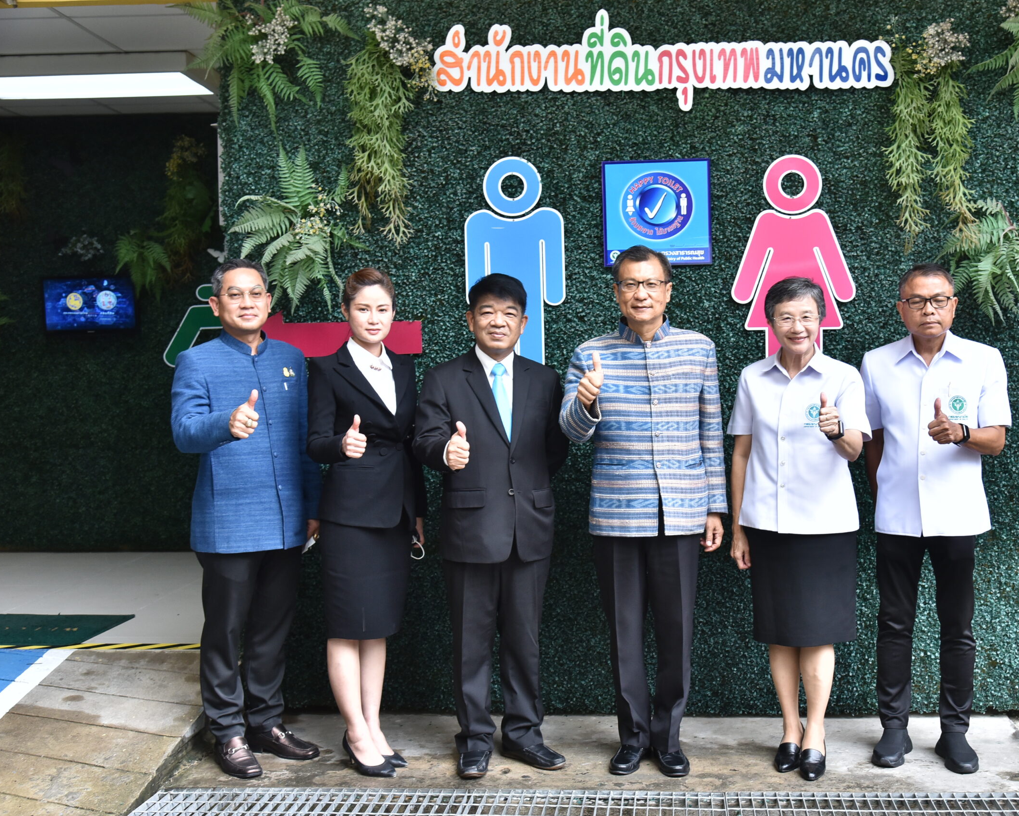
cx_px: 603
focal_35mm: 43
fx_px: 1297
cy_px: 409
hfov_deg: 42.7
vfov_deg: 34.9
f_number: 5.6
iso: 900
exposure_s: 1/125
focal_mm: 38
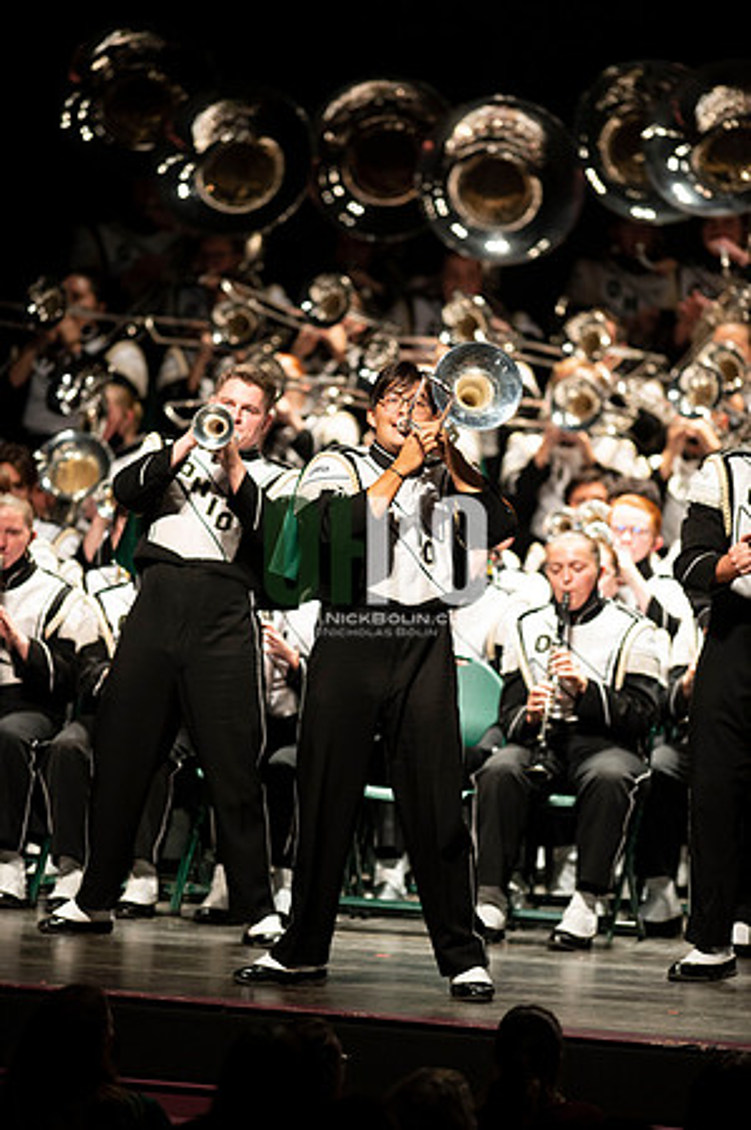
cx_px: 376
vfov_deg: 6.9
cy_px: 565
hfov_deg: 4.6
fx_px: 9409
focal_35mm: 300
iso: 3200
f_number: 2.8
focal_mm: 300
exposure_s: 1/500
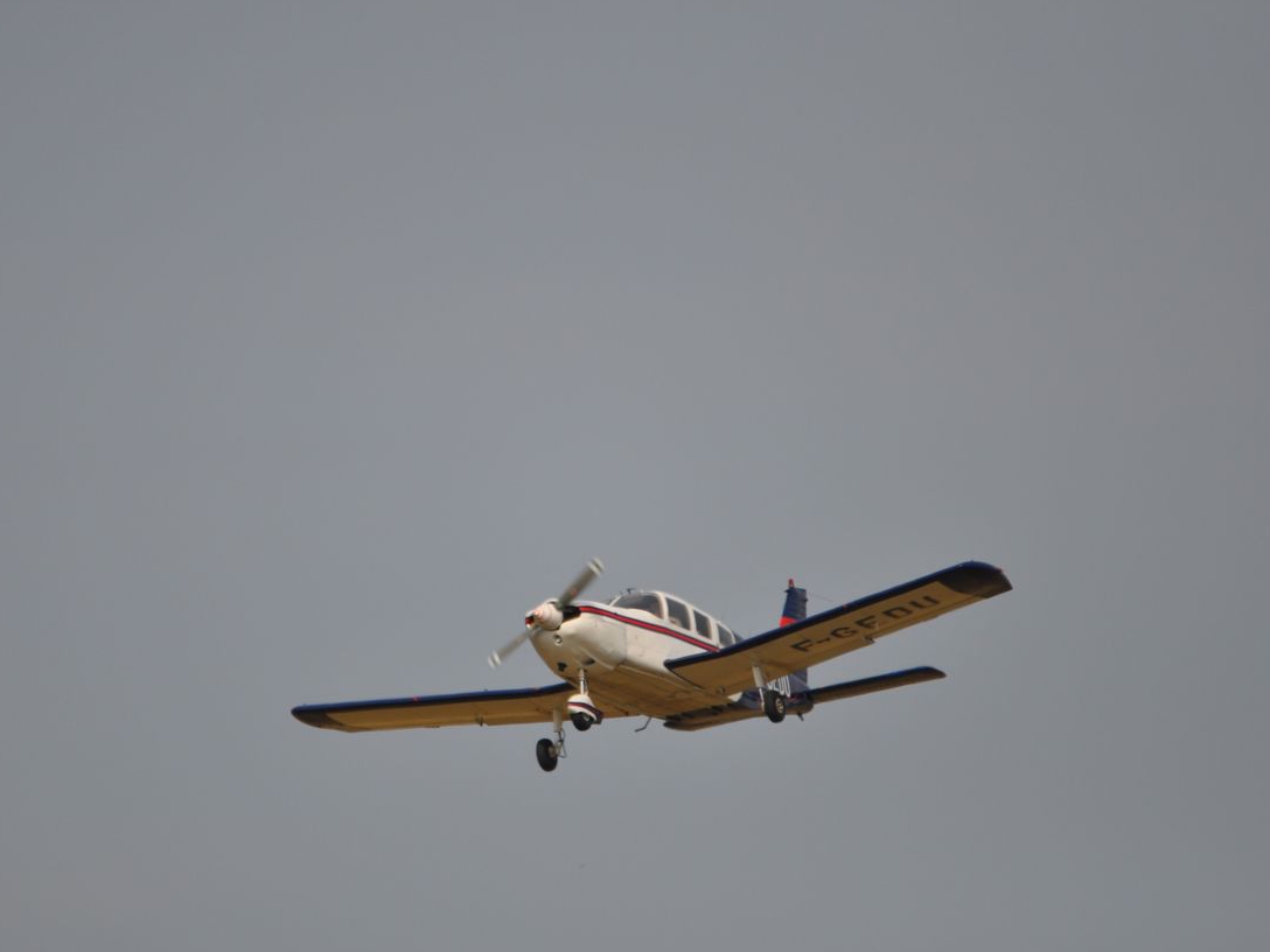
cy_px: 471
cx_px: 600
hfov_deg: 2.3
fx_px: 31075
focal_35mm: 847
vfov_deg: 1.8
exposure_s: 1/2000
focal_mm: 500
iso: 250
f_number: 6.3
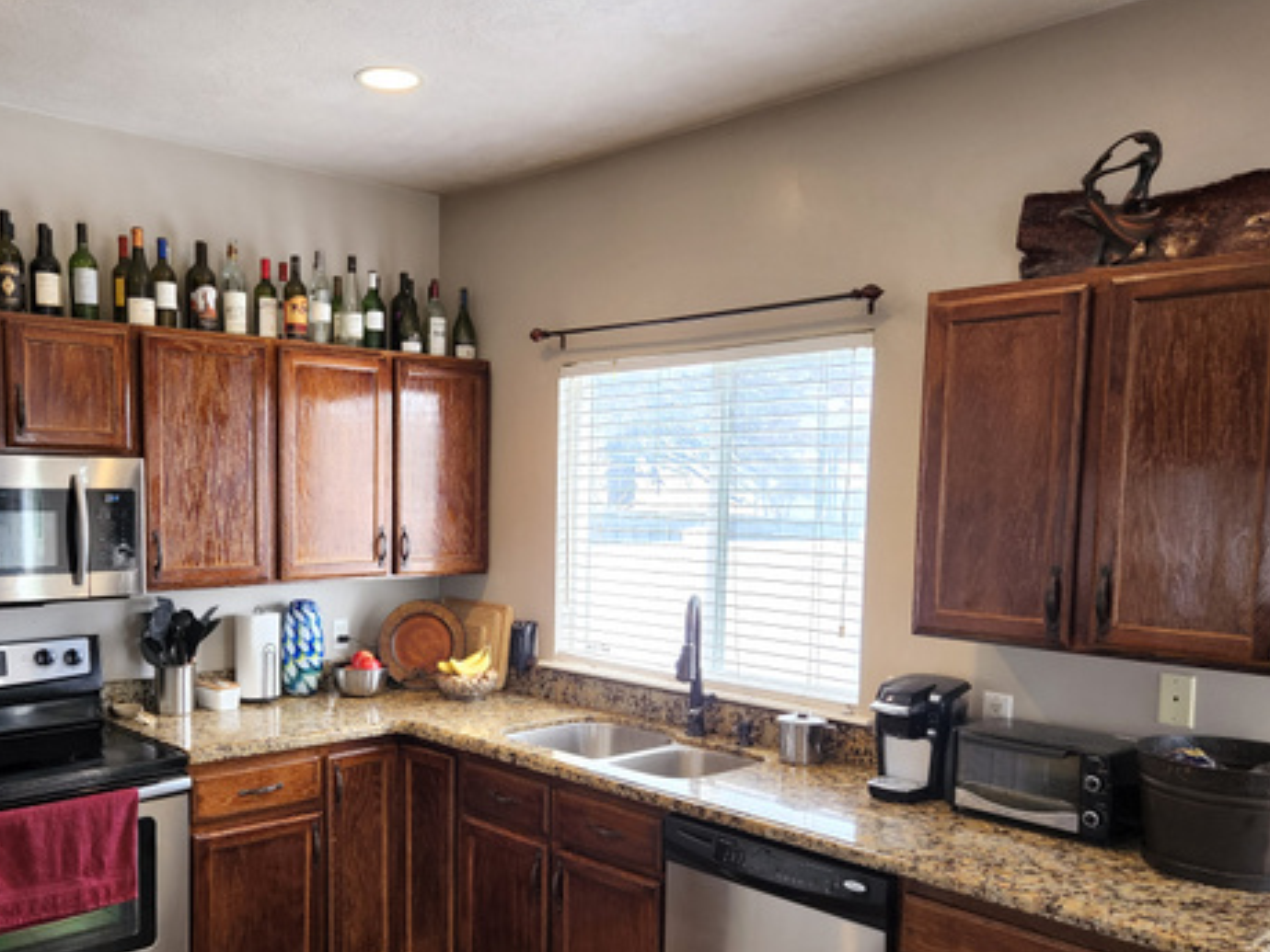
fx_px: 1174
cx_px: 489
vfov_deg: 43.9
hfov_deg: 56.2
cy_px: 582
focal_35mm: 32
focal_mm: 5.4
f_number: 1.8
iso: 160
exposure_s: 1/120
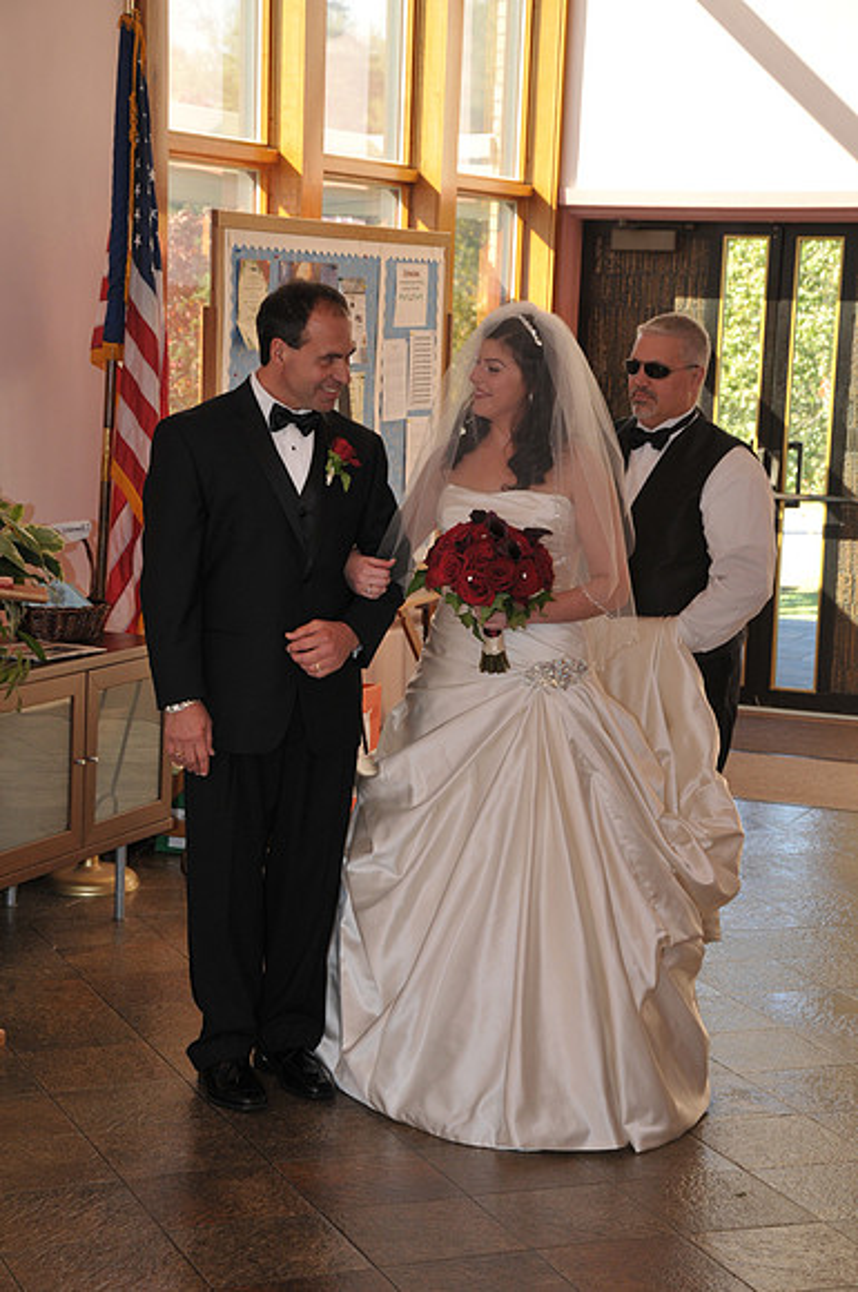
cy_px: 646
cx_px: 429
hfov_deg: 18.1
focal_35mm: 75
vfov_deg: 27.0
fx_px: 2689
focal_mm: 50
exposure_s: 1/80
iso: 400
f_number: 7.1
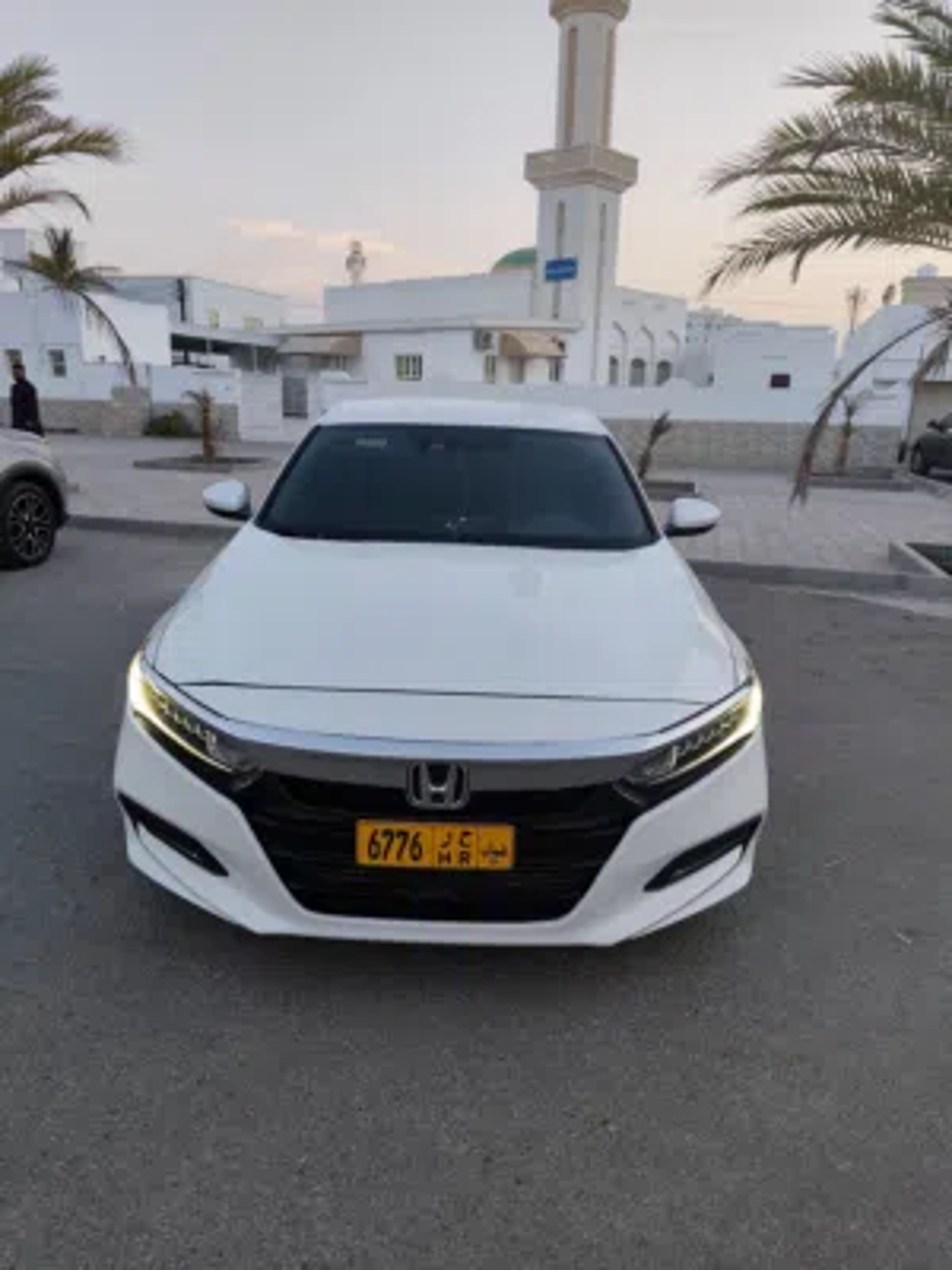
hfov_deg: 58.9
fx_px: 843
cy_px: 635
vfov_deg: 73.9
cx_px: 476
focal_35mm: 23
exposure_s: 1/100
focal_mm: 6.19
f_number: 1.65
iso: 125
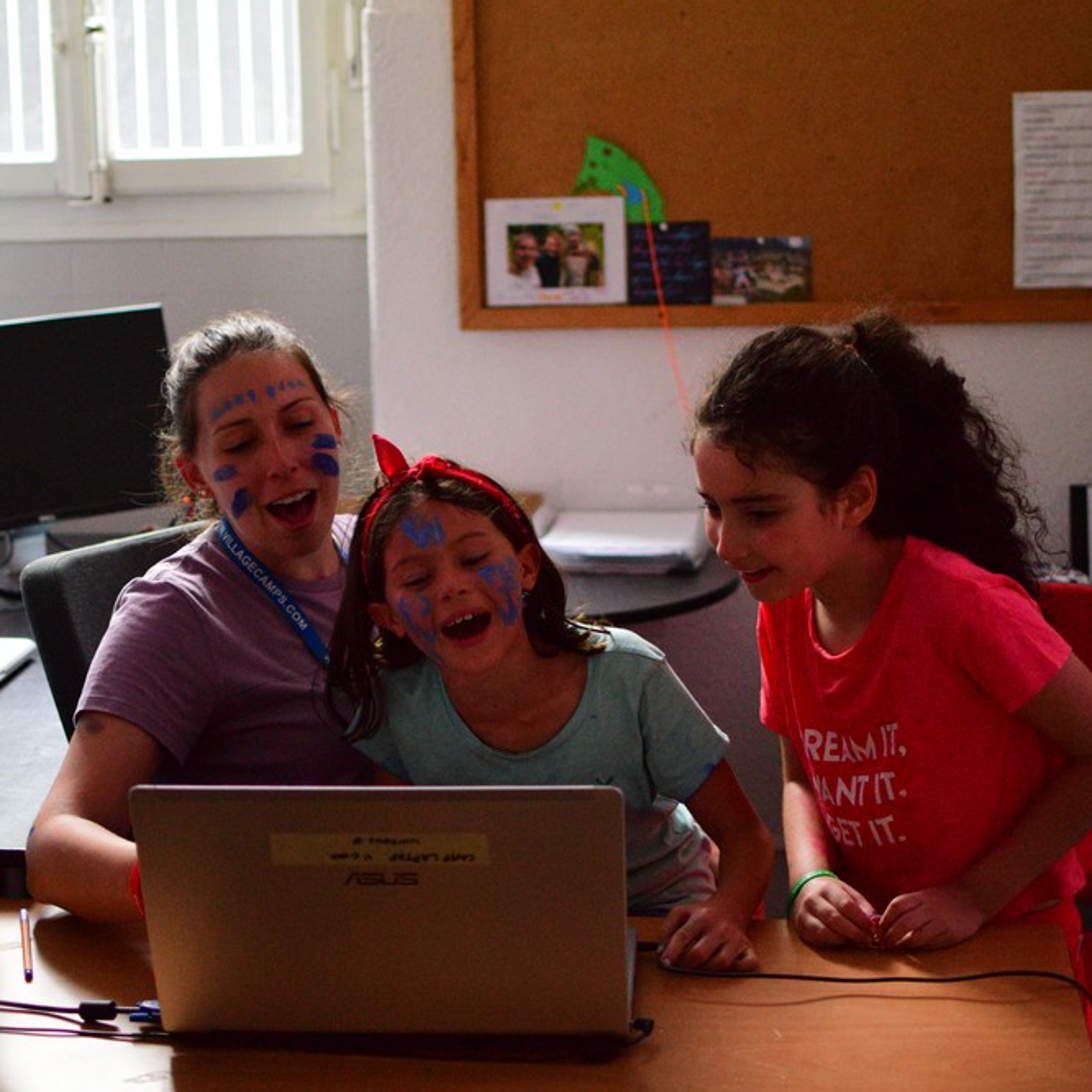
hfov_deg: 25.1
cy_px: 544
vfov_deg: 25.1
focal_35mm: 69
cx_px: 477
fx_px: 2450
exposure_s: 1/250
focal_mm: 35
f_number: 1.8
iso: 3200
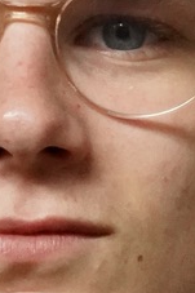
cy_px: 241
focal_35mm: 335
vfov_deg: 6.1
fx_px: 2726
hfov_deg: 4.1
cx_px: 17
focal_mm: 70
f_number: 22
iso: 12800
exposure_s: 1/100
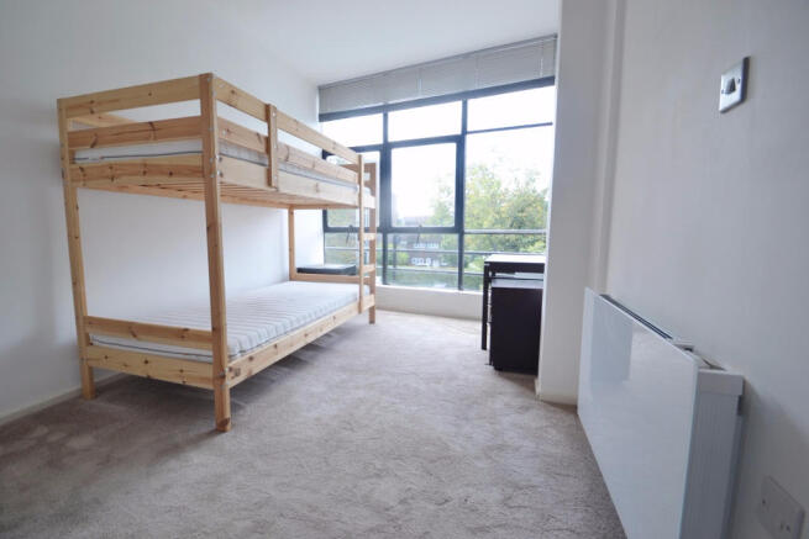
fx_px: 337
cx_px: 404
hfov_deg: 100.4
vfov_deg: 77.4
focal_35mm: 15
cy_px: 270
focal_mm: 10
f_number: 5.6
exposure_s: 1/125
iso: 280
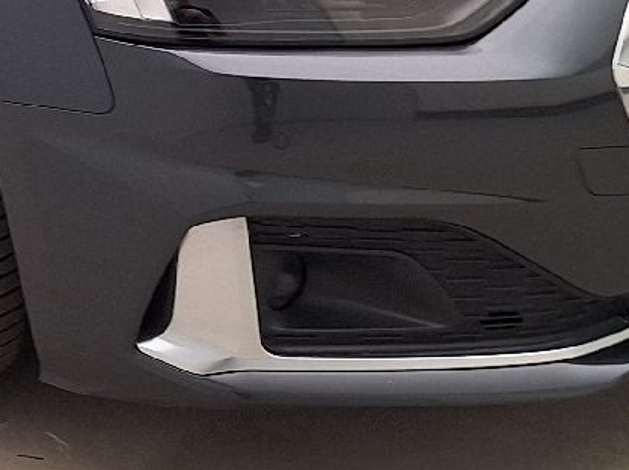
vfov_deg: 13.8
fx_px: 1924
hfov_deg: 17.4
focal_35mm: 106
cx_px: -198
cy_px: 69
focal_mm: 5.54
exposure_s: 1/100
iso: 50
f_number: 1.8
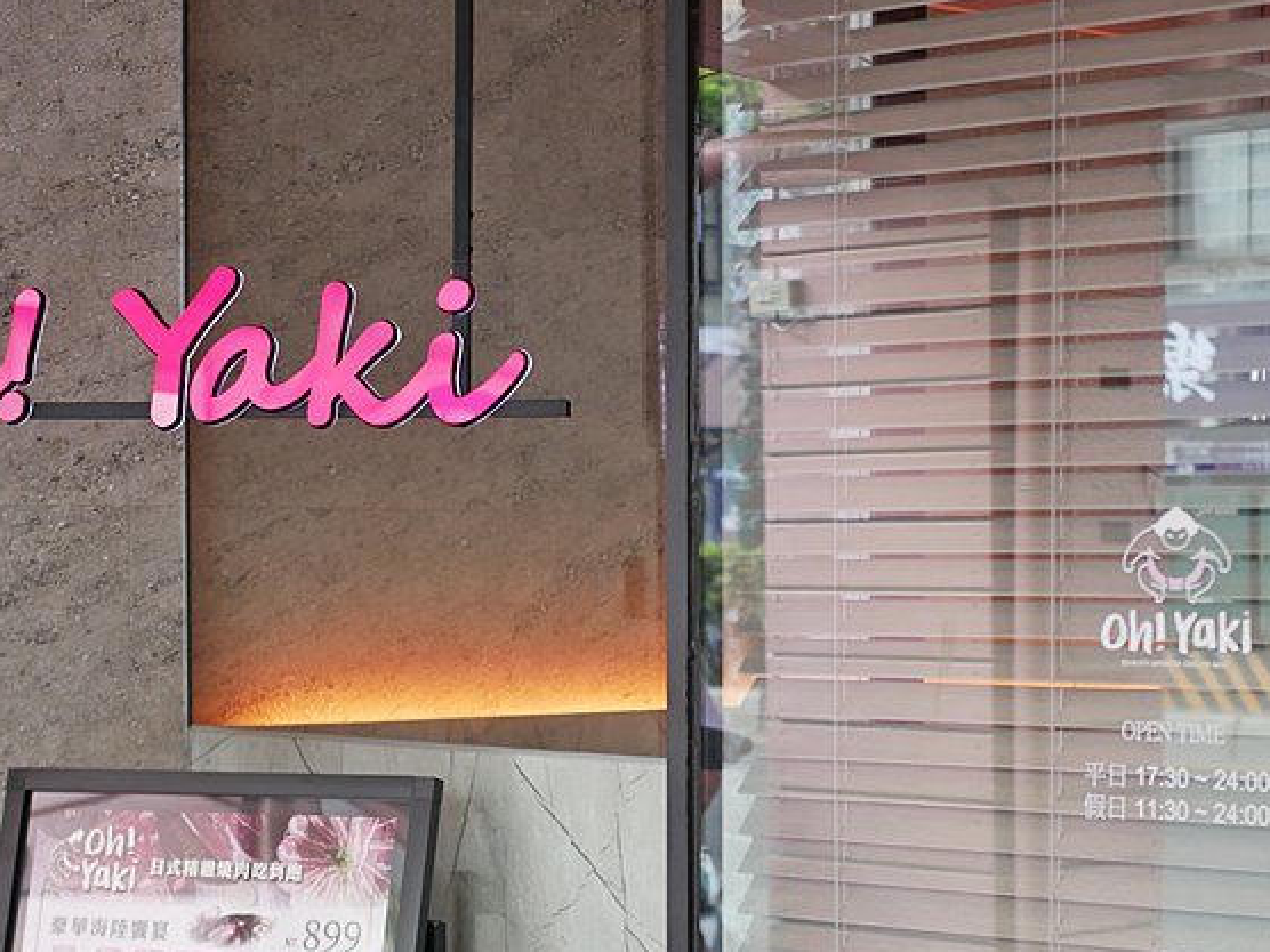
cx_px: 811
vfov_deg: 16.3
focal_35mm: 90
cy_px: 700
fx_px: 3302
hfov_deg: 21.7
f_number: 1.8
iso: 200
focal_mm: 25
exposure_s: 1/125
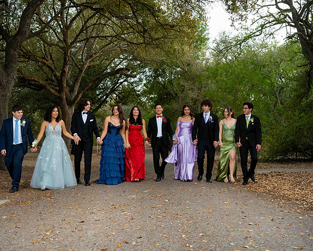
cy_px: 124
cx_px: 141
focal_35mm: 40
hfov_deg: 45.7
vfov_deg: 37.3
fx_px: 371
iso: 250
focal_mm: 35
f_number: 3.2
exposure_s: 1/200
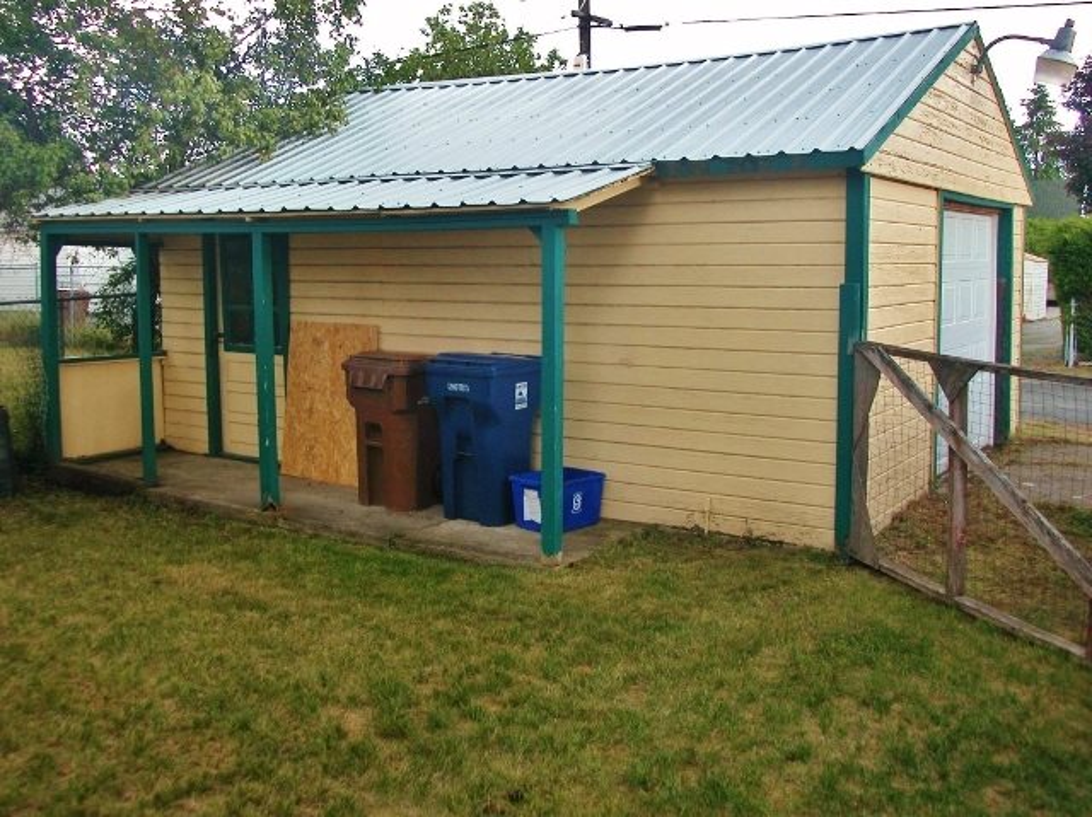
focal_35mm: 45
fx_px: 1419
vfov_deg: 32.1
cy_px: 408
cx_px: 546
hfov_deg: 42.1
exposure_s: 1/32
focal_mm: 11.4
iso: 100
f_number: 3.3
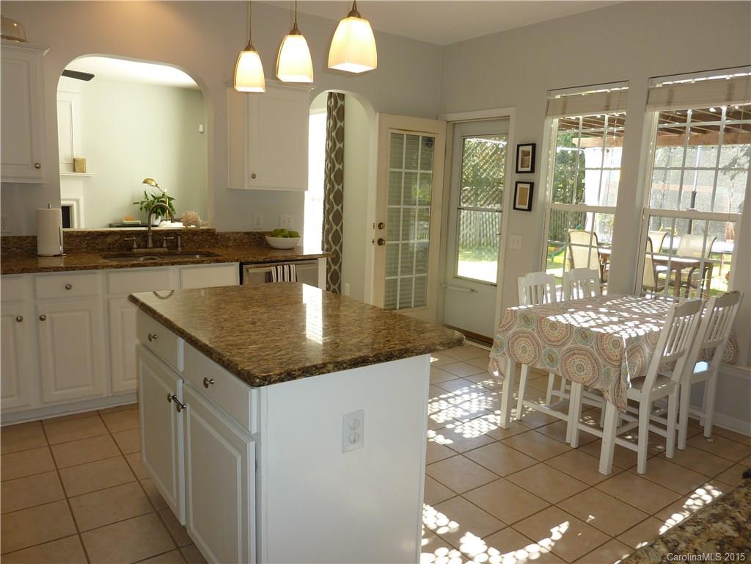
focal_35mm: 25
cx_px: 376
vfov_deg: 54.9
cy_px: 282
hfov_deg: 69.4
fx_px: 542
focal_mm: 4.1
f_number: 3.3
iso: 100
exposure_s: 1/40
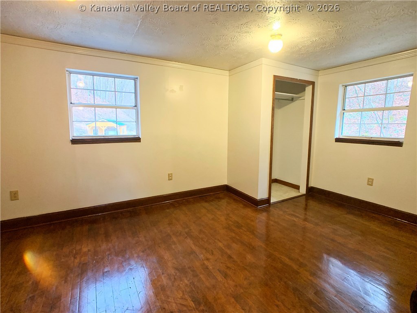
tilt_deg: -7.9
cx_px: 208
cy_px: 156
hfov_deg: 67.3
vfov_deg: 53.1
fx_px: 313
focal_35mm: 26
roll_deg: +0.0
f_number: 1.8
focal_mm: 4.25
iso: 250
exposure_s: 1/60
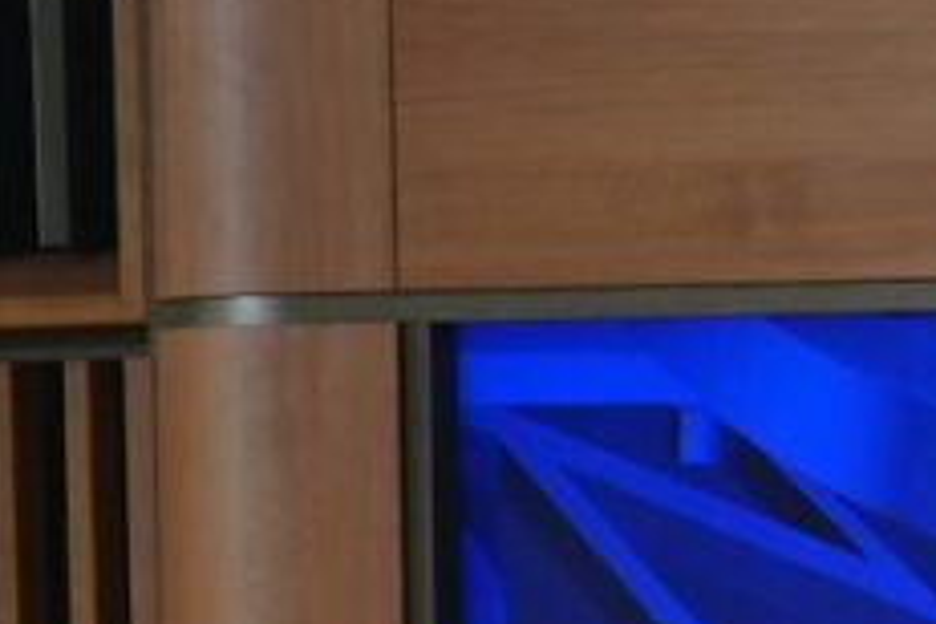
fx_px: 24932
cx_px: 2129
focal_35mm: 959
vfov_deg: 1.4
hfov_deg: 2.1
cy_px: 1641
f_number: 4
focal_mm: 137
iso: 2000
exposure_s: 1/160
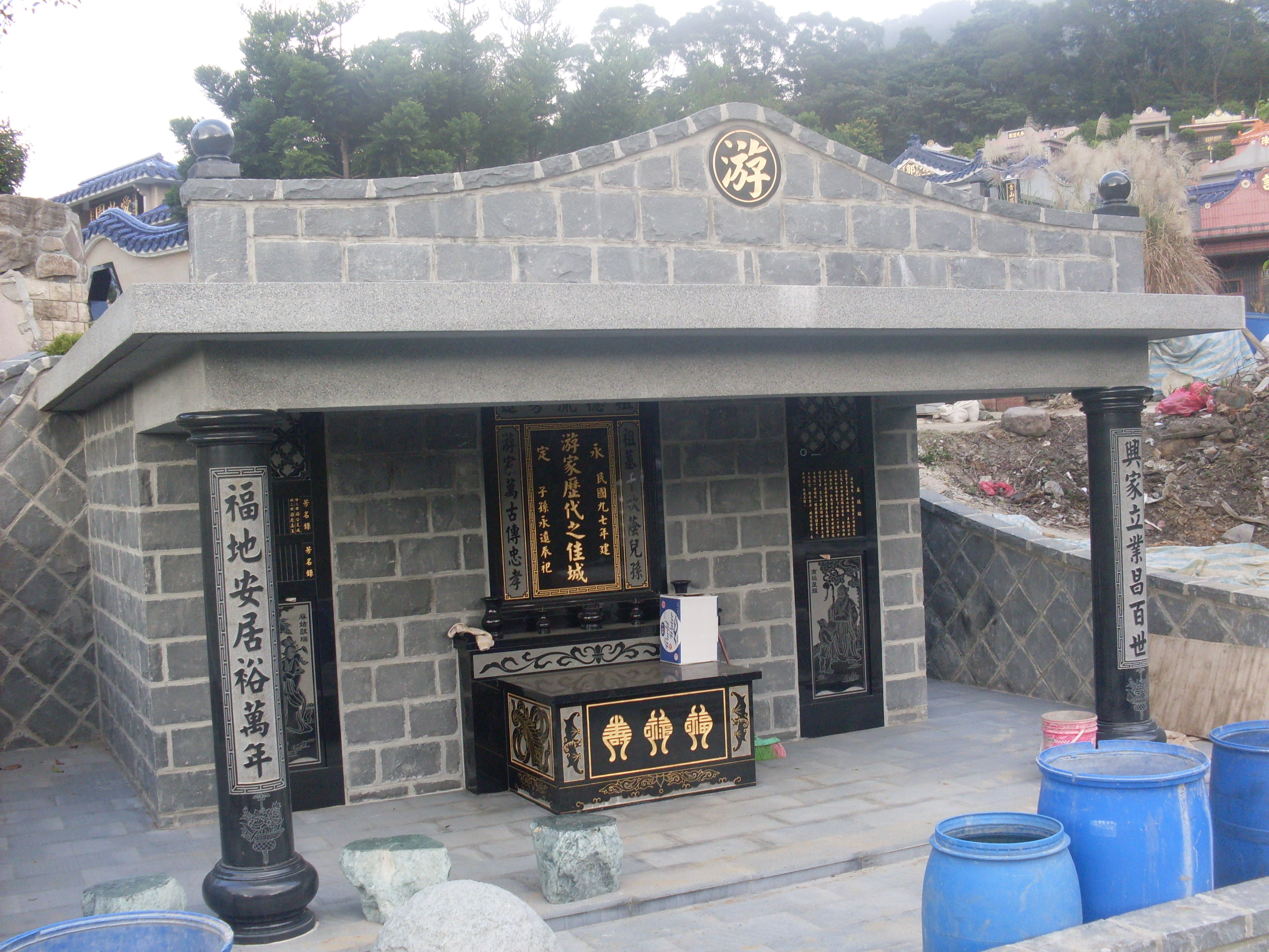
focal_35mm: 38
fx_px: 1393
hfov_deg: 49.0
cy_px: 476
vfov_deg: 37.7
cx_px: 634
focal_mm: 6.3
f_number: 2.8
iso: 80
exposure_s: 1/125
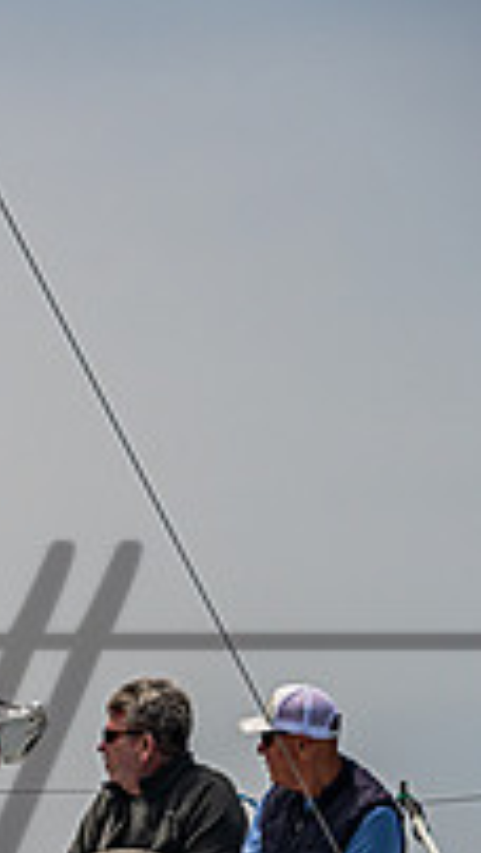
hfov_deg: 2.4
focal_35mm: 496
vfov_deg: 4.3
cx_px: -464
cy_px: 741
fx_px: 11218
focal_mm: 165
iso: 500
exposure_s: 1/4000
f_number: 8
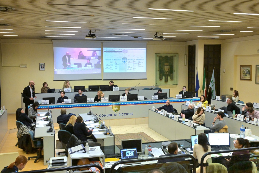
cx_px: 130
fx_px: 273
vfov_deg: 35.1
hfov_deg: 50.7
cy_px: 86
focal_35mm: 38
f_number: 6.3
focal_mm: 38
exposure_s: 1/161
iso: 6400
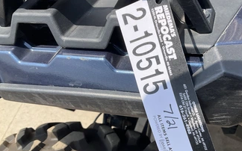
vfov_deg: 33.5
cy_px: 82
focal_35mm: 38
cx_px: 143
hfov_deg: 51.3
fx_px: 250
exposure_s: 1/1076
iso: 25
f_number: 1.8
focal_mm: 3
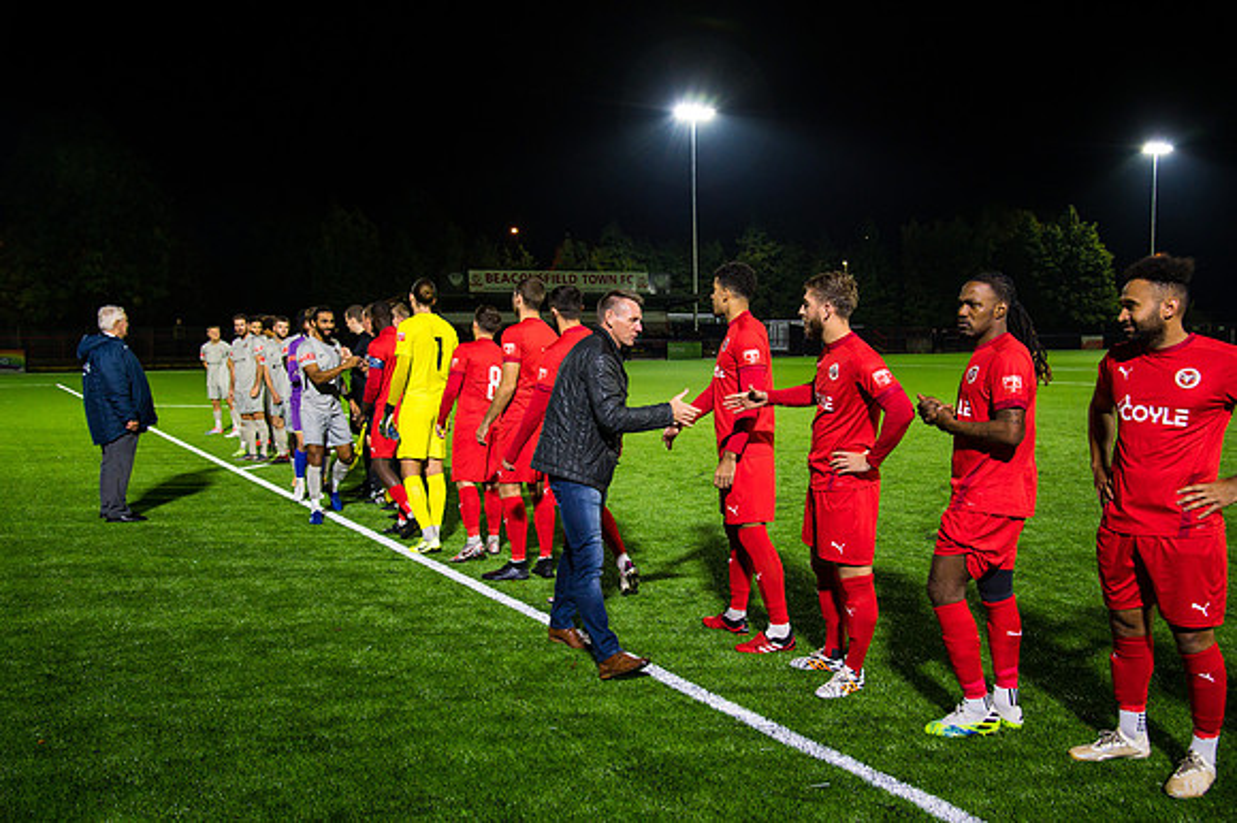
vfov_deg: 41.1
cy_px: 412
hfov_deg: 58.7
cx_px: 618
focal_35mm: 32
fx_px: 1099
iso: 4000
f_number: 4.5
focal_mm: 32
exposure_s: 1/100
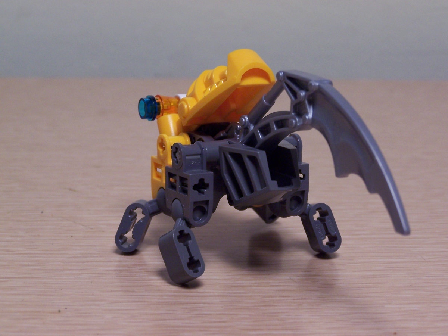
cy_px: 168
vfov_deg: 12.7
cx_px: 224
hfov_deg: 16.8
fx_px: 1514
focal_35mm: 117
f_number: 3.2
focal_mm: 19.4
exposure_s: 1/15
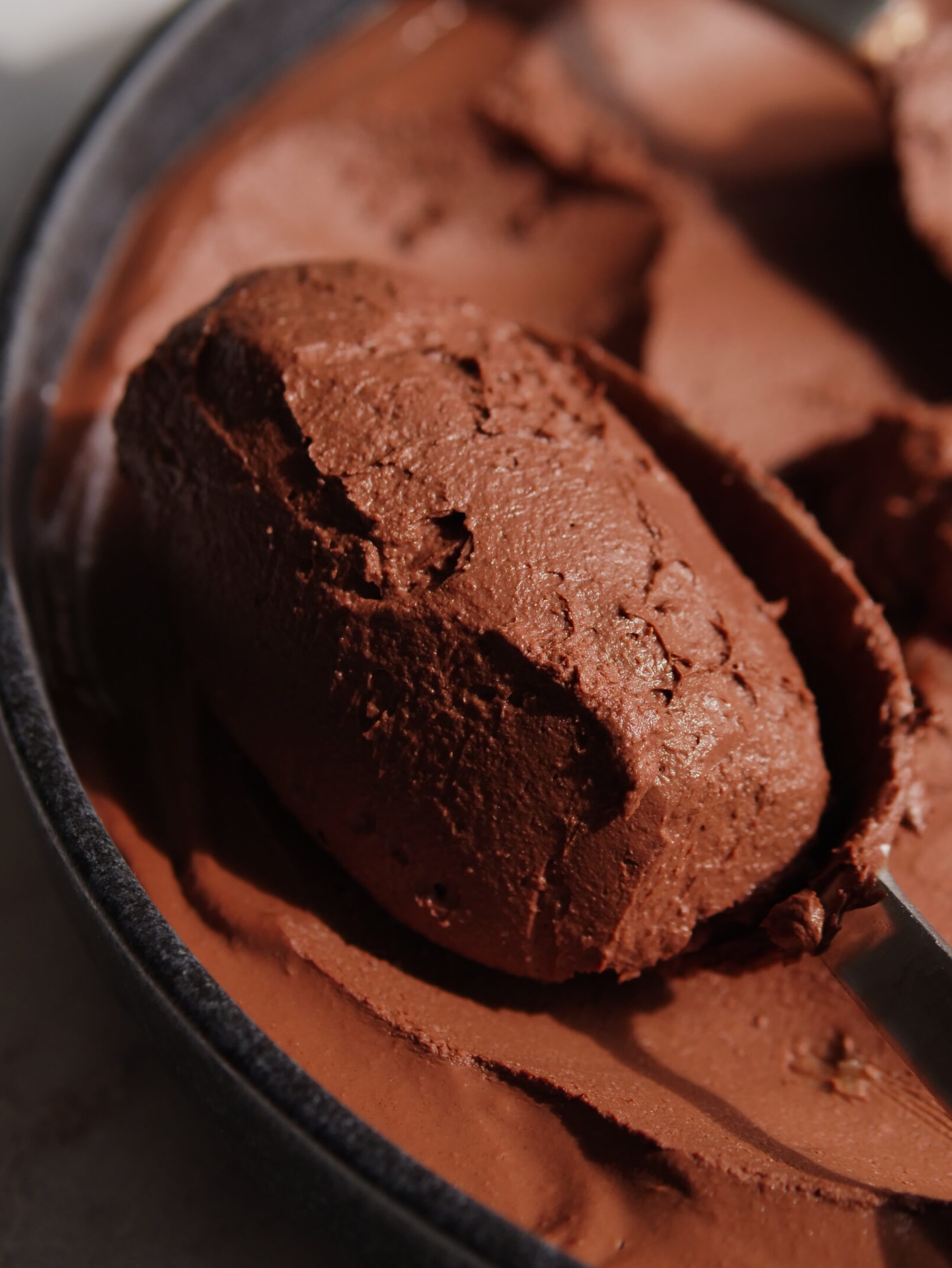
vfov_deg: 19.3
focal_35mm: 102
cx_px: 529
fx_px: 3739
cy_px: 639
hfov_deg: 14.5
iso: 250
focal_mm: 43
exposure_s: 1/2000
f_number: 2.8
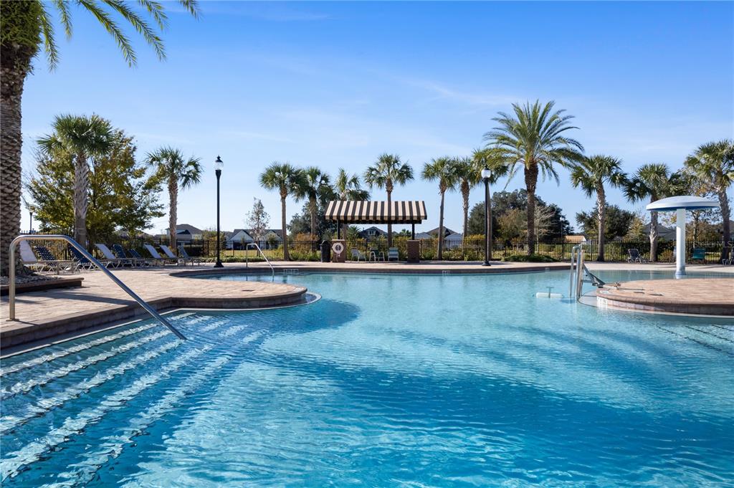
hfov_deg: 78.6
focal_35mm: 22
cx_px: 367
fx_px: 448
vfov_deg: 57.1
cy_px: 244
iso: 120
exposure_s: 1/2000
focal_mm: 8.38
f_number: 2.8
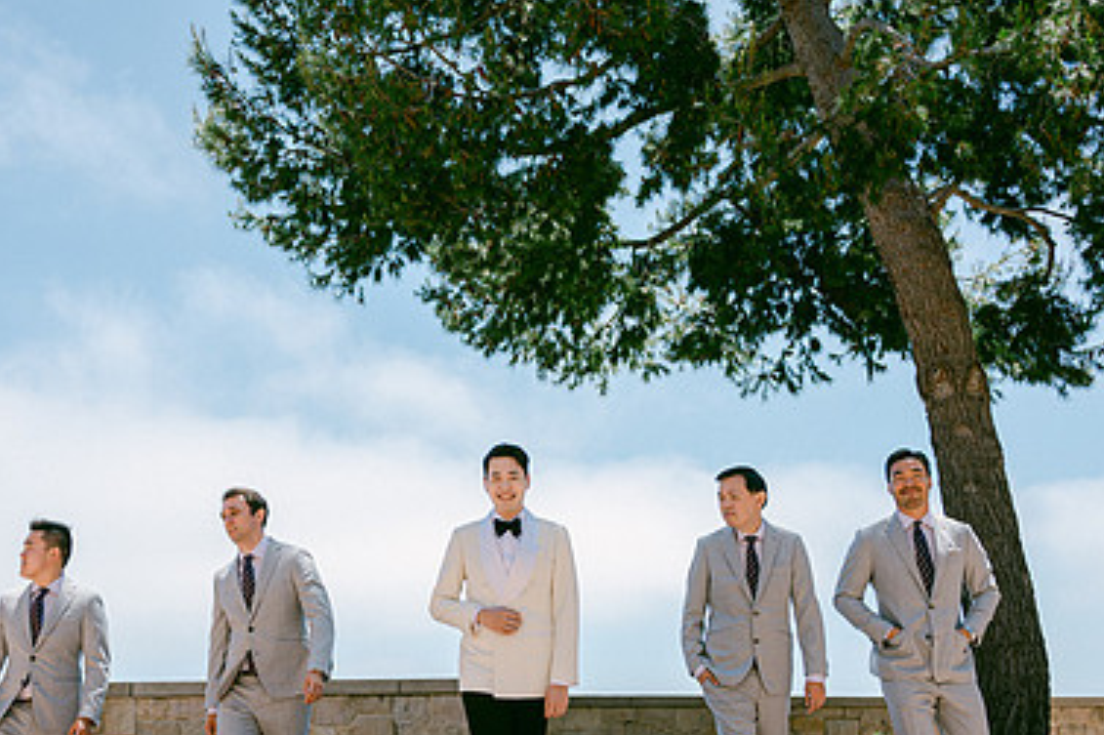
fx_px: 1379
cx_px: 475
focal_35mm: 45
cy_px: 530
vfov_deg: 29.5
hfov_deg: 43.5
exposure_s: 1/1600
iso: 100
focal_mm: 28
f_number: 4
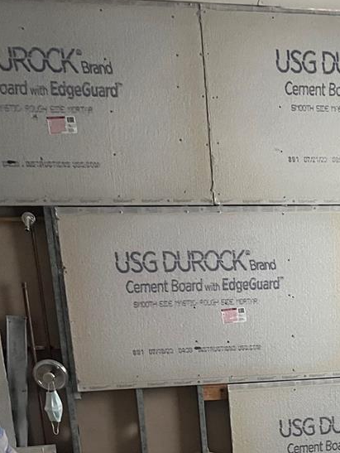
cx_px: 371
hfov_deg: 24.1
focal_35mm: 57
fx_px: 746
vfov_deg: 30.8
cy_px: 474
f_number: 1.5
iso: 500
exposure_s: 1/49
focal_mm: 5.7
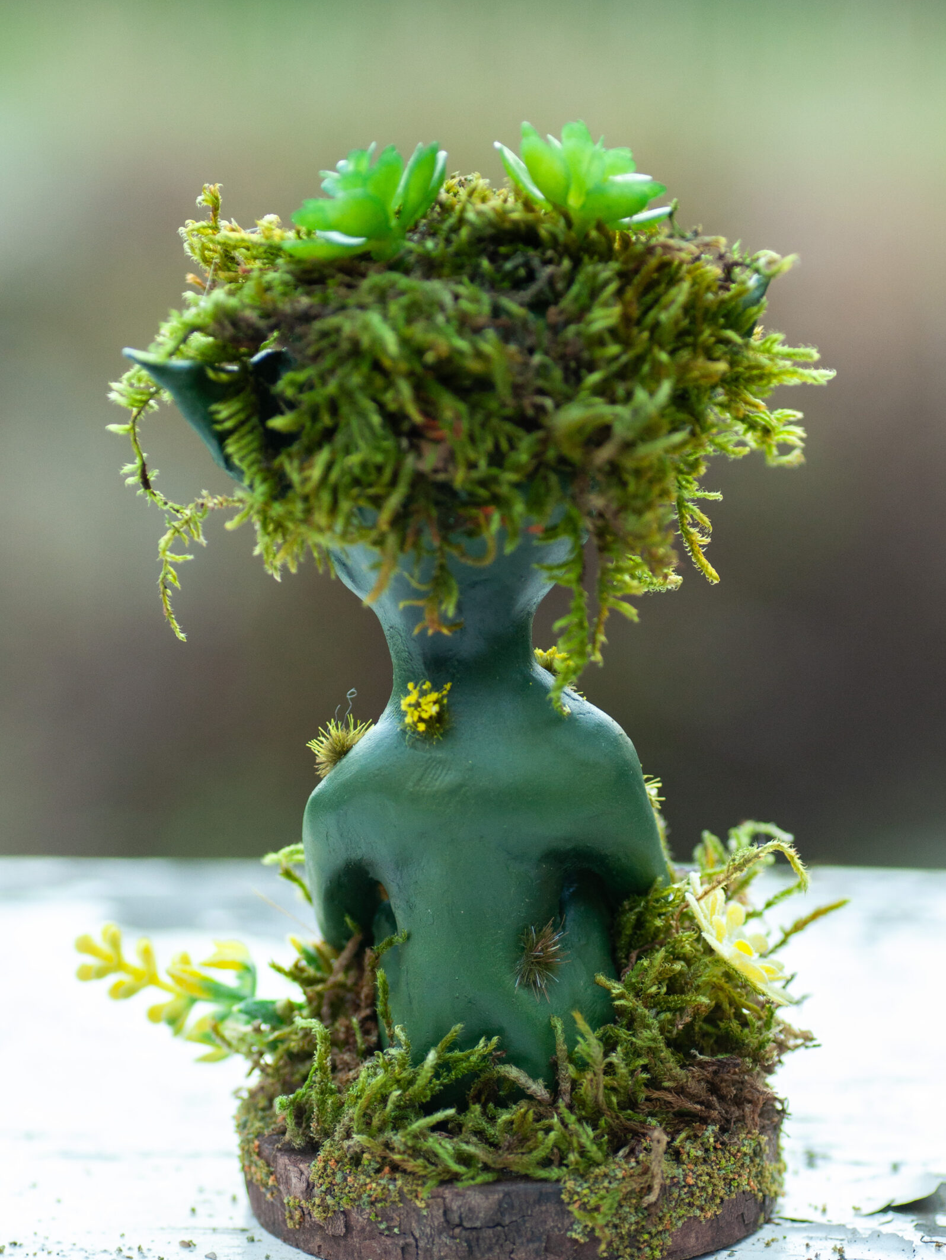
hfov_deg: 9.5
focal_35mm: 156
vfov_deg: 12.7
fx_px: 5683
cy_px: 738
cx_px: 490
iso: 640
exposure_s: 1/125
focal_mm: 90
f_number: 5
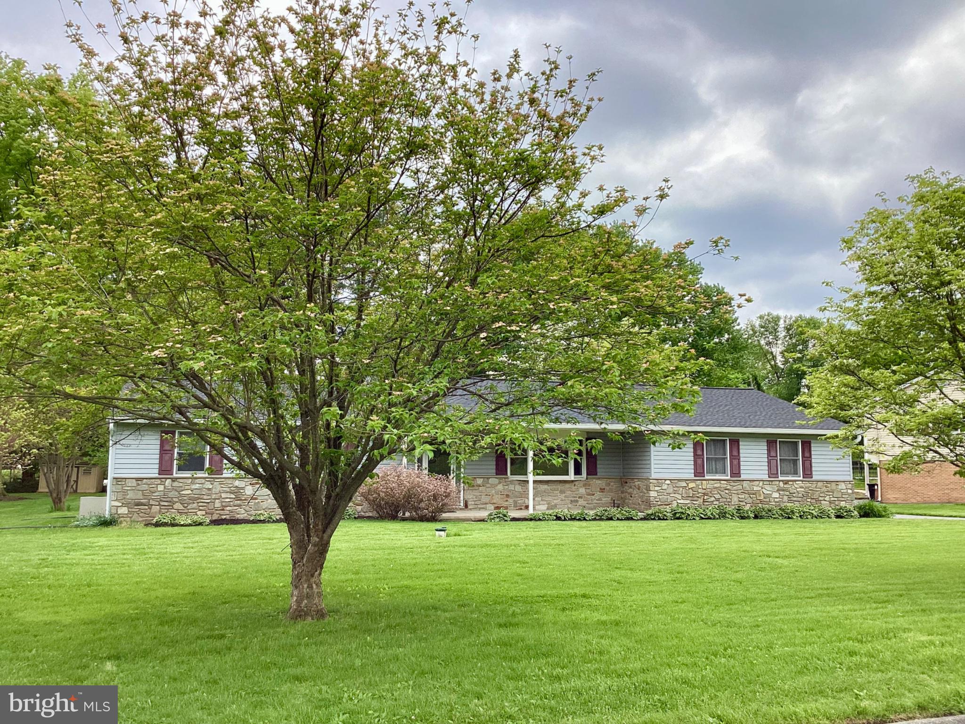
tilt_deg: +7.3
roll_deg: -0.5
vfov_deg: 45.4
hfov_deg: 58.4
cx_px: 482
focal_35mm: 31
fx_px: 864
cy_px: 362
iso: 25
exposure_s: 1/1045
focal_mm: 3.3
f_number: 2.4
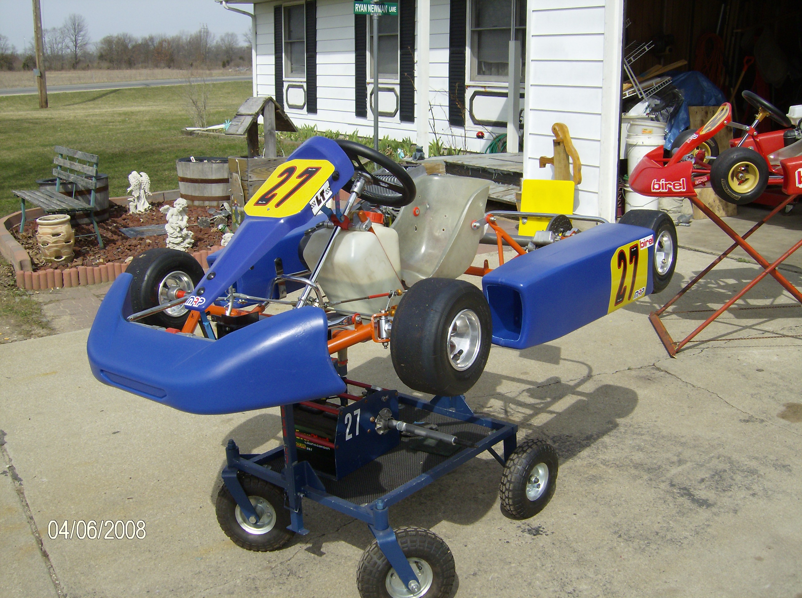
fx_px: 832
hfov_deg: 51.5
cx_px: 401
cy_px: 299
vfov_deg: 39.5
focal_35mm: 36
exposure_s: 1/745
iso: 100
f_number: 4.7
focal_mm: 6
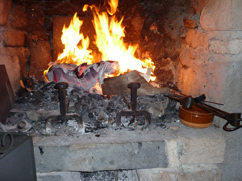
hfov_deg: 55.4
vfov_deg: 42.9
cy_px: 90
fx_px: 231
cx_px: 121
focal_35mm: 33
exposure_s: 1/30
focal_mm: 5.5
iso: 100
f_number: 2.8
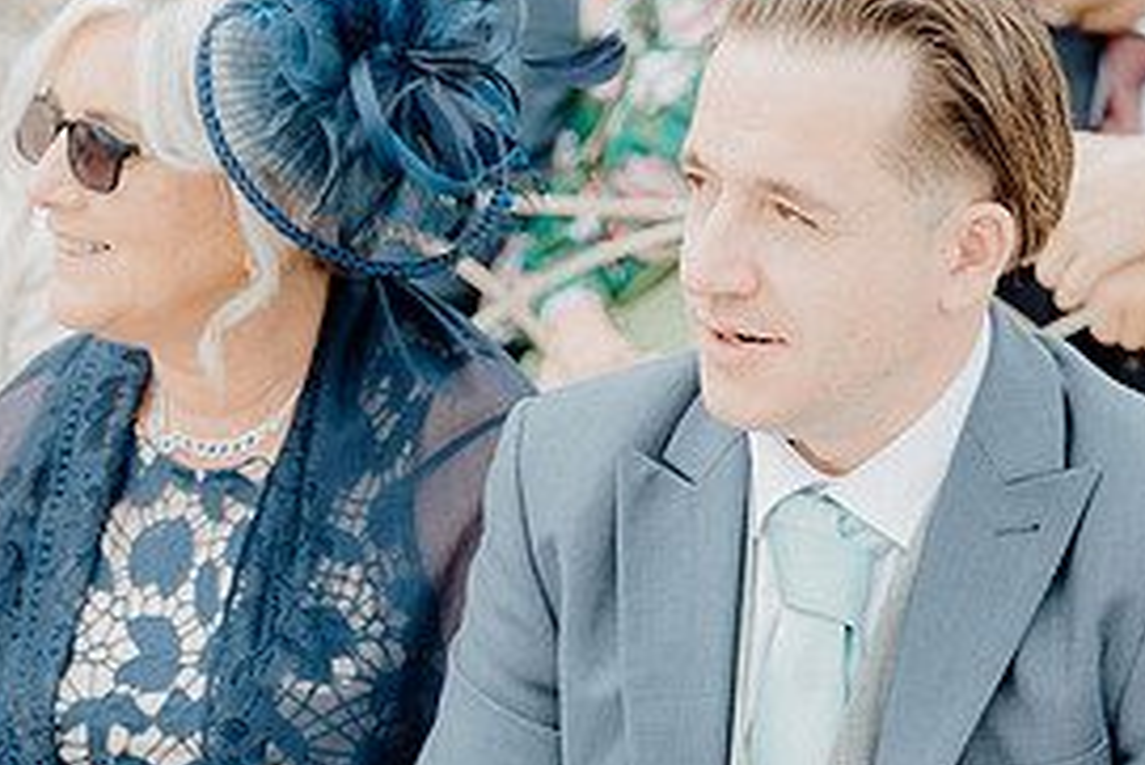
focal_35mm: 150
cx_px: 642
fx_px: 4773
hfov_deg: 13.7
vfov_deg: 9.2
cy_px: 484
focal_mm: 70
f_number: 3.5
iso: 125
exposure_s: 1/320
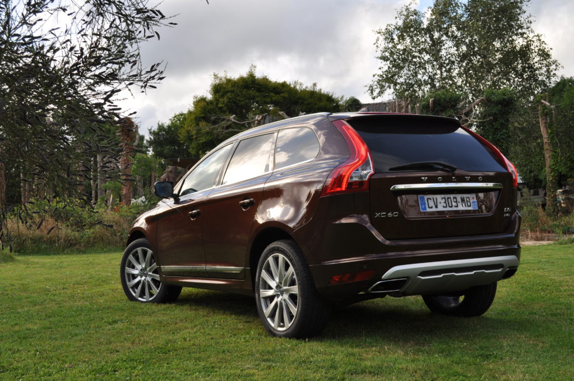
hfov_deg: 41.2
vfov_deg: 28.0
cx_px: 287
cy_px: 190
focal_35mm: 48
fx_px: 764
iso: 200
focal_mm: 32
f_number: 7.1
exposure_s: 1/200
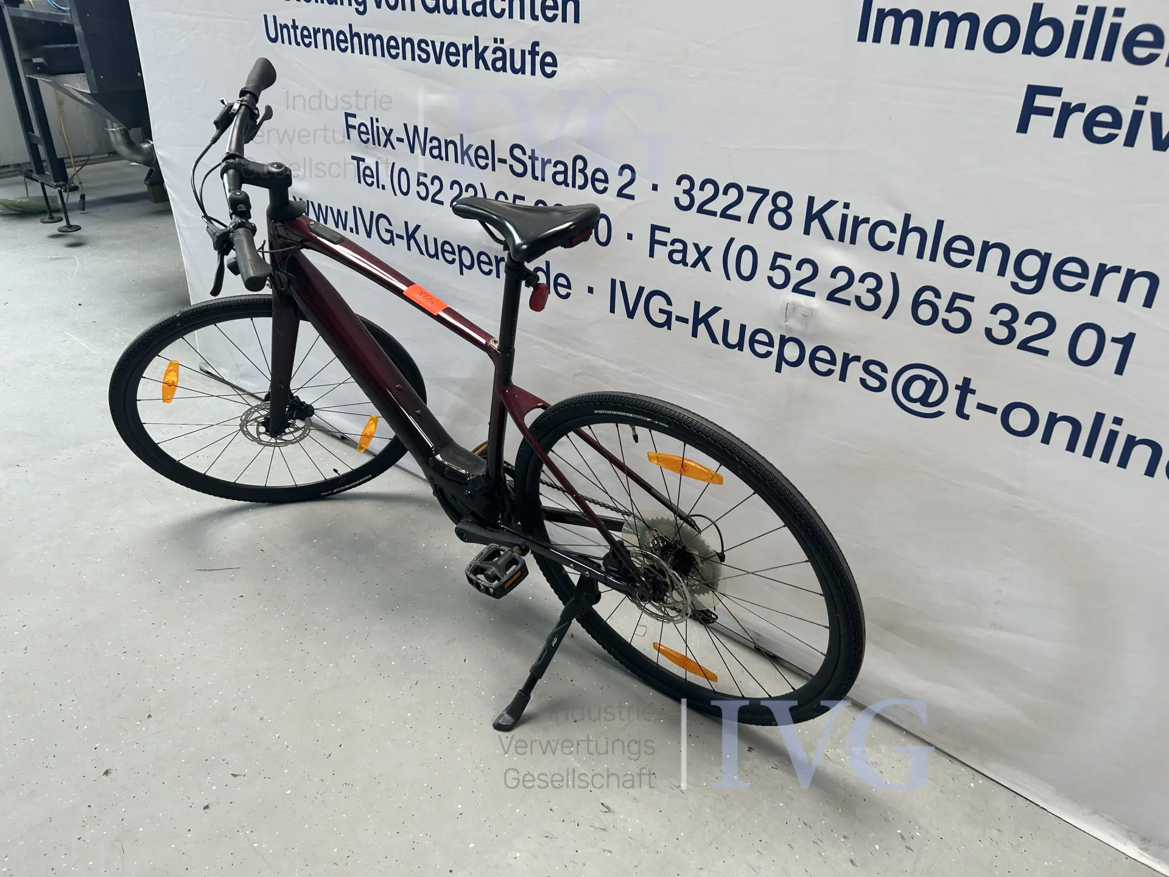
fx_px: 878
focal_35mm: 26
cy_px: 438
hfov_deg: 67.3
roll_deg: -1.1
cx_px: 584
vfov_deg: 53.1
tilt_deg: -26.0
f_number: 1.5
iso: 40
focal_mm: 5.7
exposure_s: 1/121
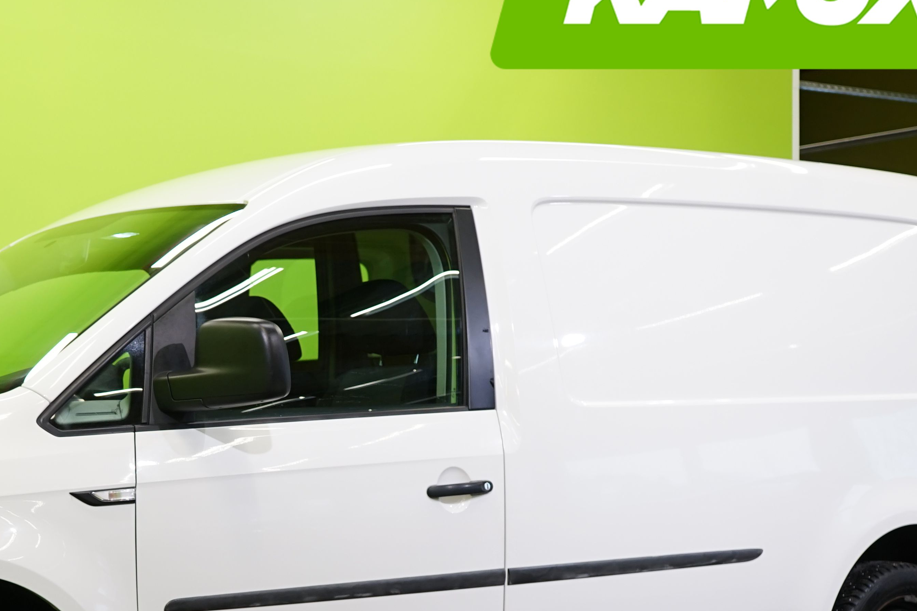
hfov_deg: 27.0
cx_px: 232
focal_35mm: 74
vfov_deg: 18.2
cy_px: 512
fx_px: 1885
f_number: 5
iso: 400
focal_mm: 33
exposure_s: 1/30
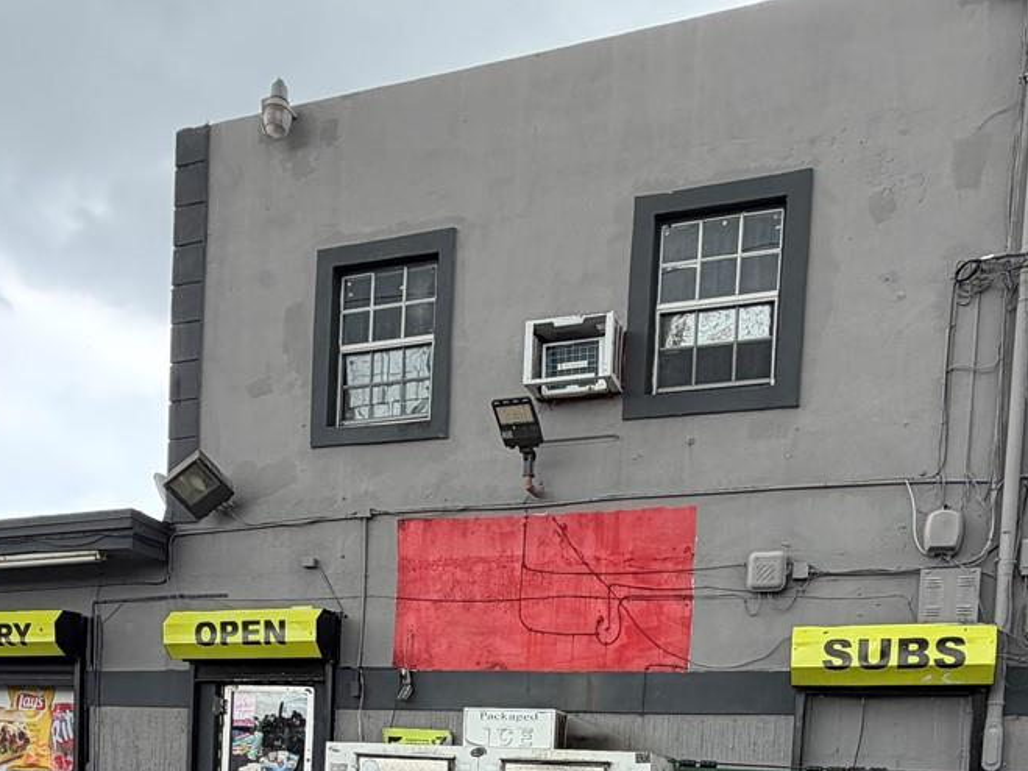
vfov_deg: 35.7
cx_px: 507
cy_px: 847
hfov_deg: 54.0
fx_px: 1010
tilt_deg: -3.0
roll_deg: -2.5
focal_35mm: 34
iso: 50
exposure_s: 1/279
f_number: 2.2
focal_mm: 2.22
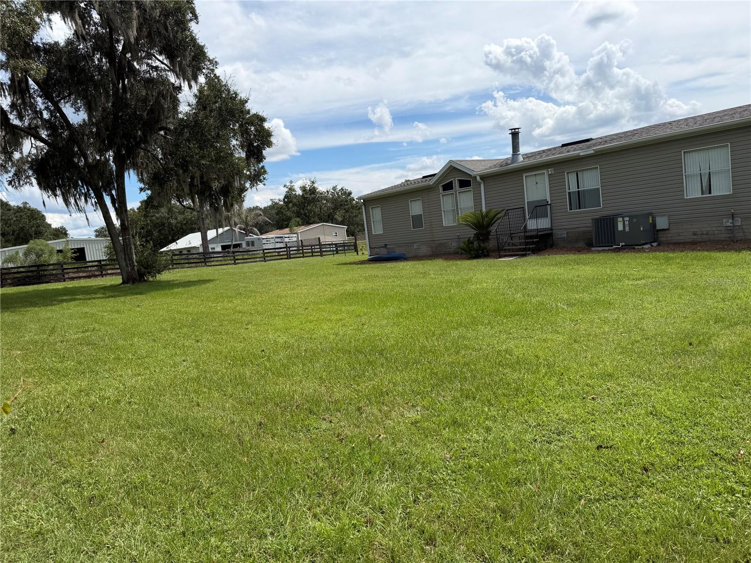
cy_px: 282
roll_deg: +6.2
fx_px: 521
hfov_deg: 71.6
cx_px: 376
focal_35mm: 24
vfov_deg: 56.8
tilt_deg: -5.1
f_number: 1.78
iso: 80
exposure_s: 1/5714
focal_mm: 6.76
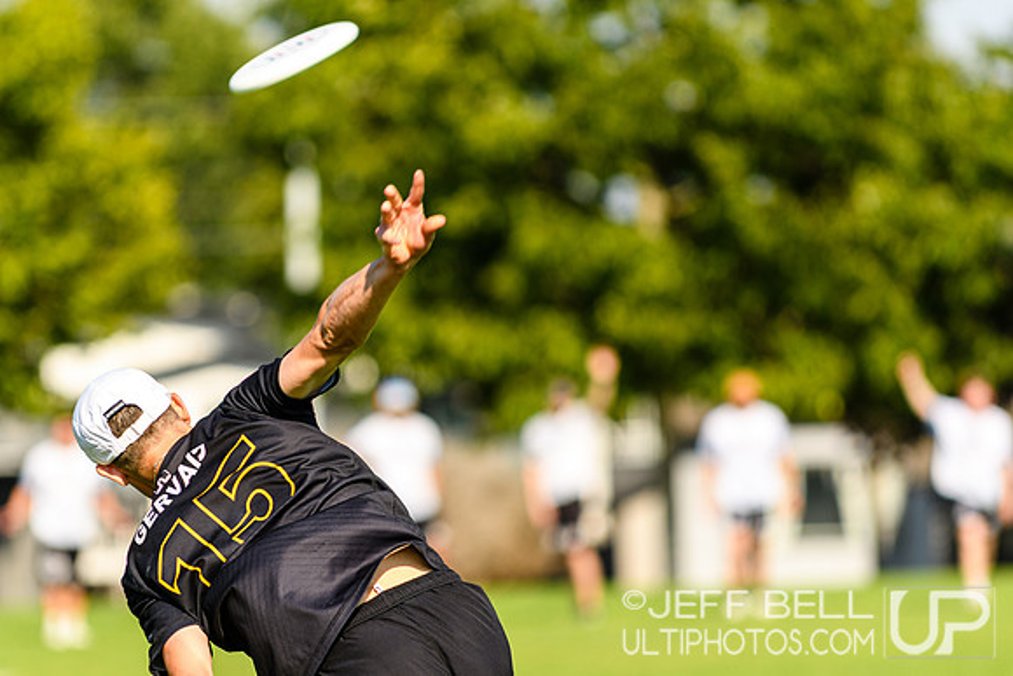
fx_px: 10453
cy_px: 387
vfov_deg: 3.7
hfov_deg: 5.5
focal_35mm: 371
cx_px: 386
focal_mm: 200
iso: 100
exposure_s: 1/1250
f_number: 3.2
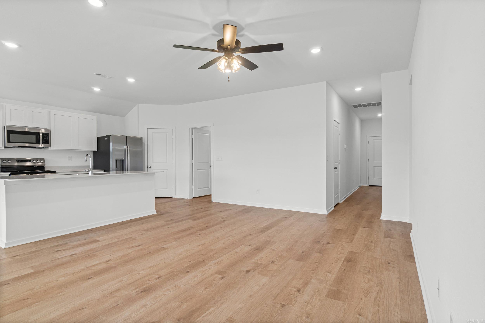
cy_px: 162
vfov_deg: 67.4
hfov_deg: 90.0
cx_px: 242
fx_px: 242
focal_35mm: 18
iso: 250
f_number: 9
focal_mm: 12
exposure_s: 1/6
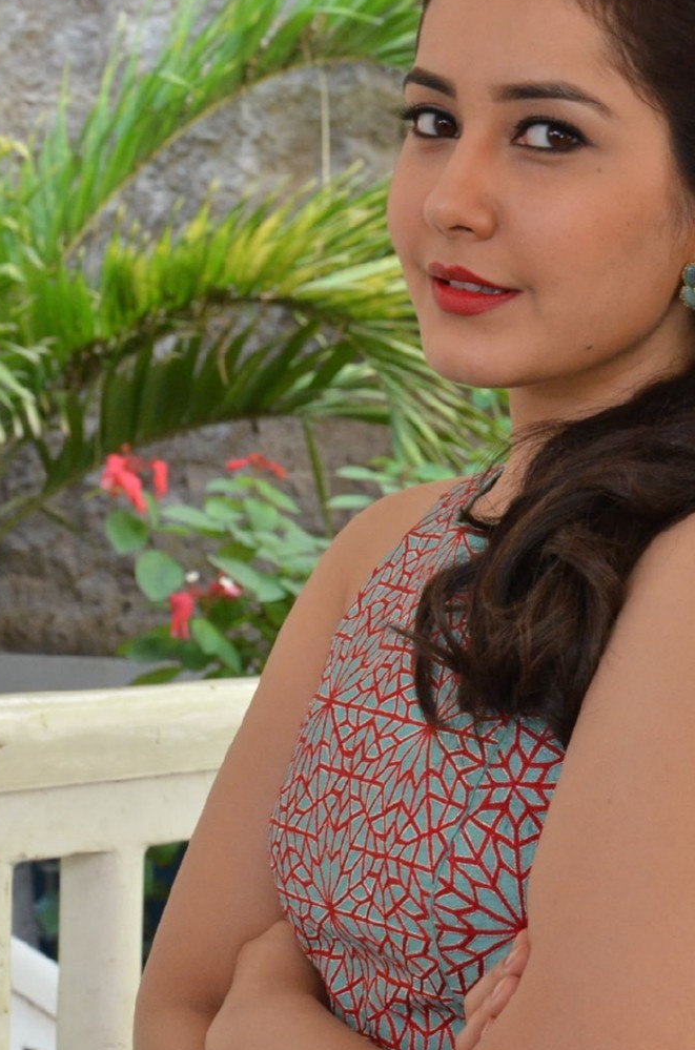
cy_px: 593
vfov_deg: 17.4
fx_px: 3435
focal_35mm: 118
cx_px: 447
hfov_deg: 11.5
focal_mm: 52
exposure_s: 1/125
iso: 2000
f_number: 8
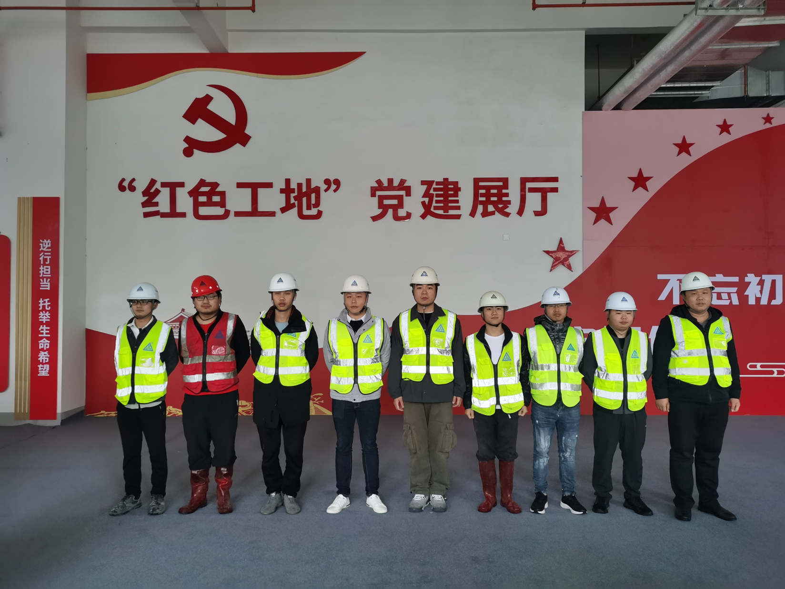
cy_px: 294
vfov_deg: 51.4
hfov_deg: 65.3
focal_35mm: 27
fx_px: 612
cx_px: 392
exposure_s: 1/25
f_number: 1.8
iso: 500
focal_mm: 5.58
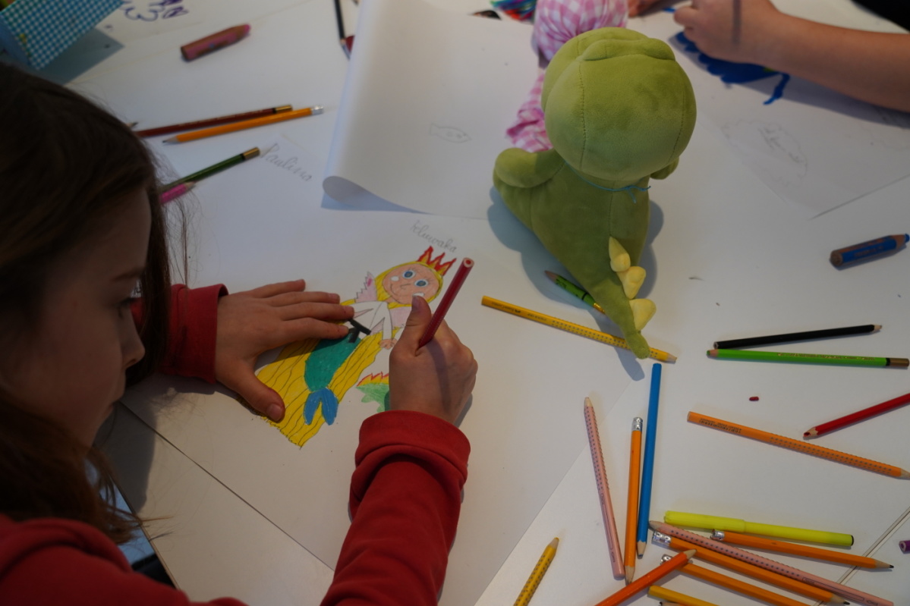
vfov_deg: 42.3
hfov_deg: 60.3
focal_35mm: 31
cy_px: 303
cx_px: 455
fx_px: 783
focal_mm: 31
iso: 1000
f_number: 4
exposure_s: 1/160
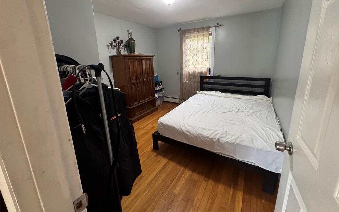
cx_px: 170
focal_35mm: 15
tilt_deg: -12.5
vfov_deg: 74.3
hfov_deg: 101.5
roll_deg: +2.3
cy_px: 90
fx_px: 139
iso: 500
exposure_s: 1/60
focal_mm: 2.22
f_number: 2.2
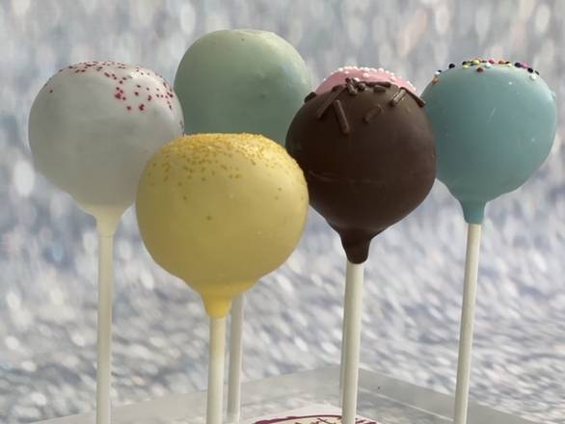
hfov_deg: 36.8
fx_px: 849
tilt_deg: -8.1
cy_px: 212
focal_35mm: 52
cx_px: 282
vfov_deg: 28.1
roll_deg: -1.7
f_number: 2
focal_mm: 6
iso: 20
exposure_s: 1/302
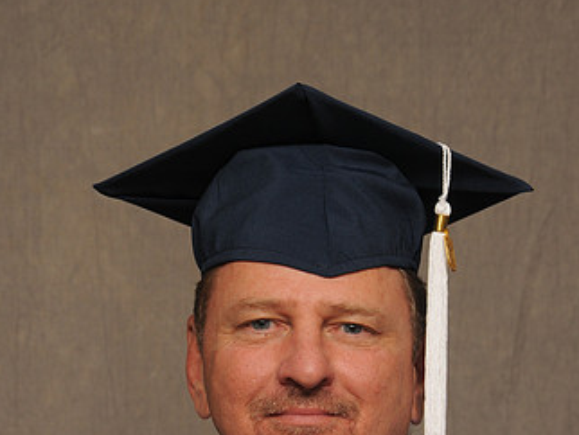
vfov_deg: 8.6
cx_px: 310
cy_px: 426
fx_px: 2862
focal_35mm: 171
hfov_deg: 11.6
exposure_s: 1/60
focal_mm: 66
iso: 200
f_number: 6.3
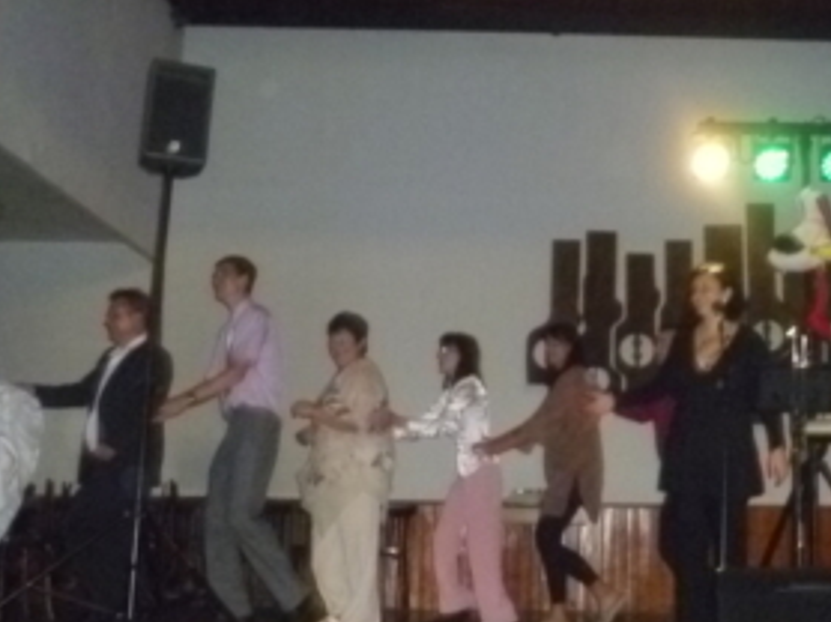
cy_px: 333
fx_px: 1295
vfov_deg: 27.0
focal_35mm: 54
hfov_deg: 35.0
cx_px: 601
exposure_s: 1/30
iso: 1000
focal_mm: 5.4
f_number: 2.9
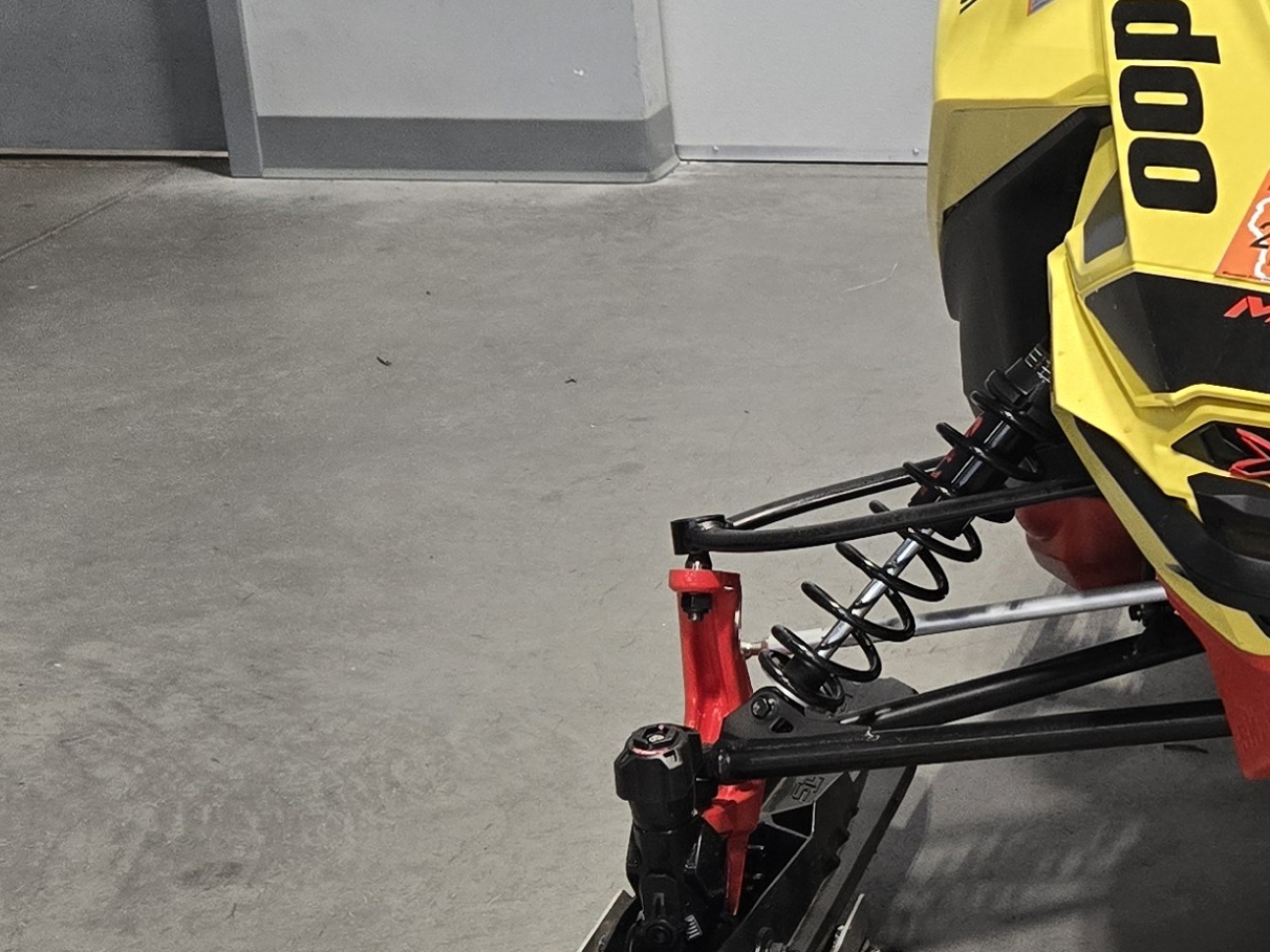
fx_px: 2788
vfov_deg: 19.4
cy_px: 419
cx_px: 1430
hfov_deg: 23.9
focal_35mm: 76
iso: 200
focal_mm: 5.4
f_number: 1.8
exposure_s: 1/120
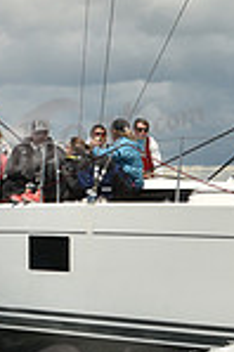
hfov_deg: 5.0
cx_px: 329
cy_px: 237
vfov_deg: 7.5
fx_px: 2668
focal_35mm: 273
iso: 320
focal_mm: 70
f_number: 11
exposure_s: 1/800
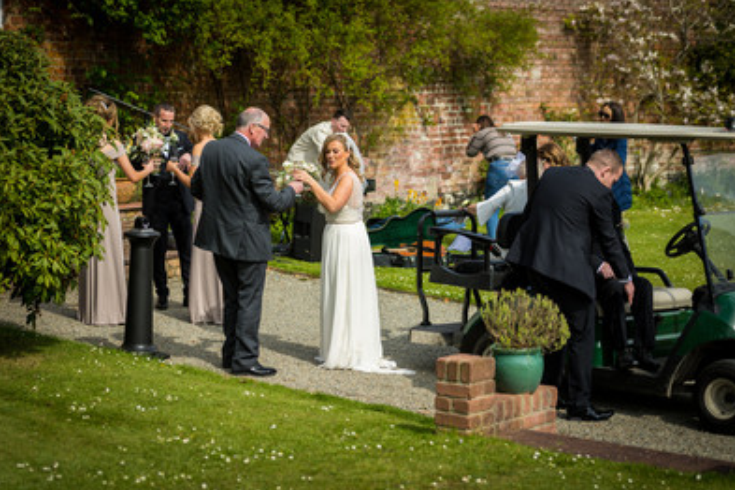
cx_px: 332
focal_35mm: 79
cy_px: 223
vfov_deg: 17.3
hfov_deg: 25.7
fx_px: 1613
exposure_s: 1/1000
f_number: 2.8
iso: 100
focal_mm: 70
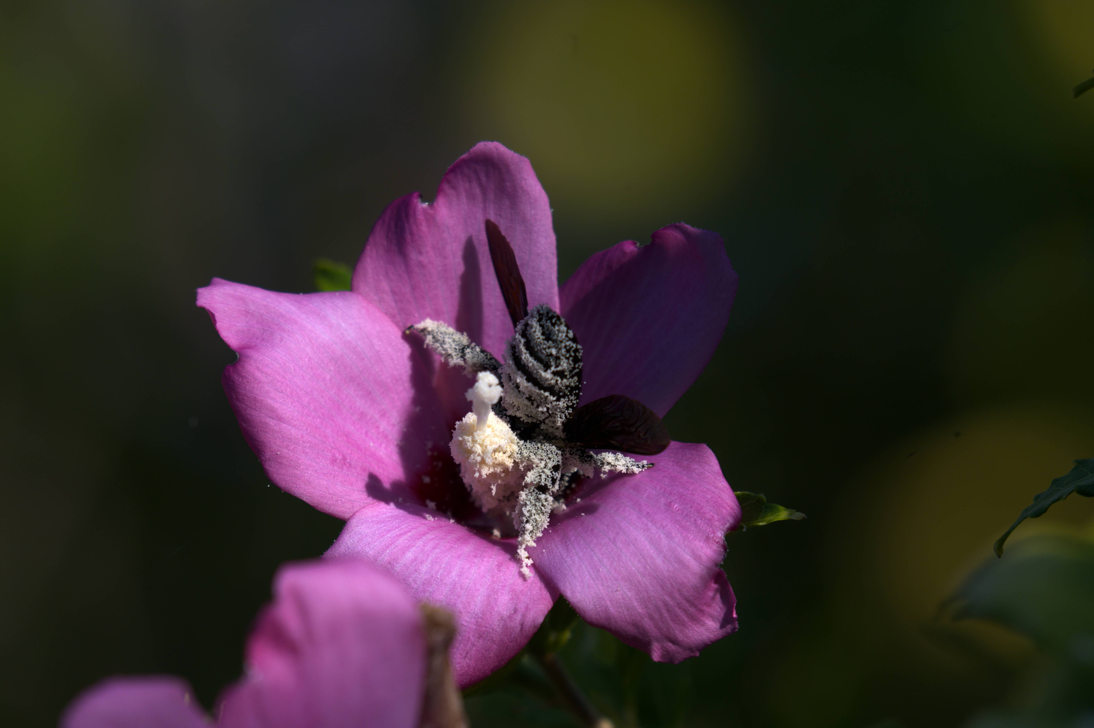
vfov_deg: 1.8
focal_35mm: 750
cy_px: 364
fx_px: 22780
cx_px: 547
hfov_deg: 2.8
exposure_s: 1/800
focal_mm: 500
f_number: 5.6
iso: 100
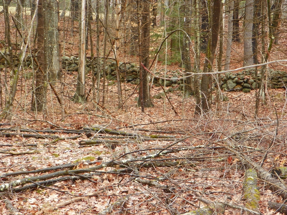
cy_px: 108
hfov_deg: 17.7
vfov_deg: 13.3
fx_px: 920
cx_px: 144
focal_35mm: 111
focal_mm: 19.7
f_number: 4
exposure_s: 1/60
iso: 64
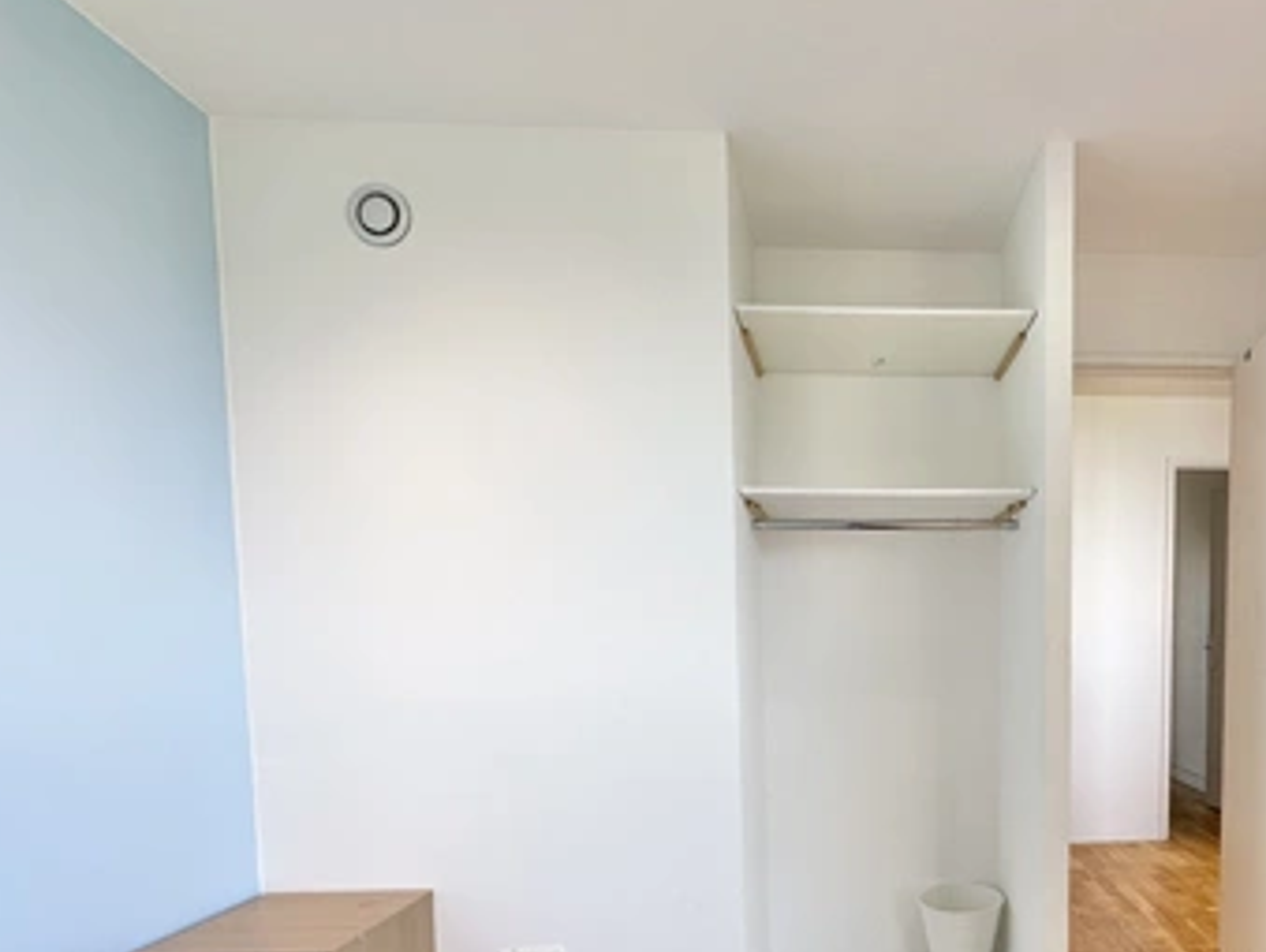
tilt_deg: -4.5
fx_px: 805
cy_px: 694
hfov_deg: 72.5
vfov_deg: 58.5
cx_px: 906
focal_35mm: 22
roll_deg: +0.6
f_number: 2.2
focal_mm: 2.22
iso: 80
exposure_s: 1/99
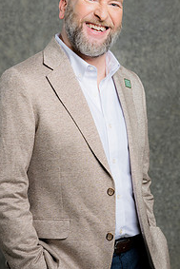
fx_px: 1011
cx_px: 87
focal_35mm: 135
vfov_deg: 15.2
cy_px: 135
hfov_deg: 10.2
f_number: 5
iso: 125
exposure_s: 1/200
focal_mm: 85
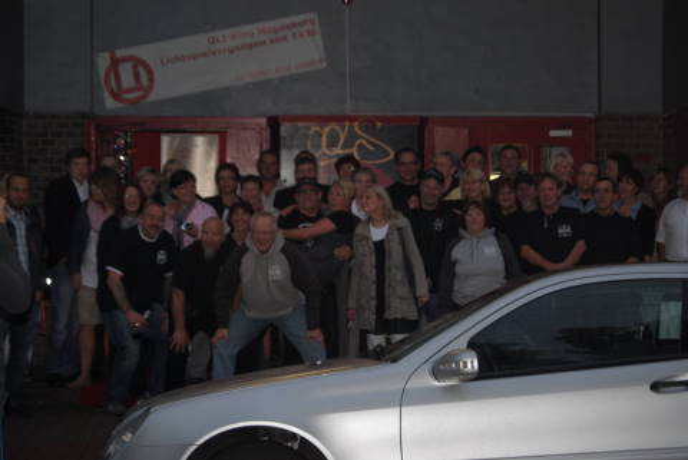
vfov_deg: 16.6
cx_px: 344
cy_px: 230
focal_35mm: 82
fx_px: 1578
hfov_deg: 24.6
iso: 200
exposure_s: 1/60
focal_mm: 55
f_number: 4
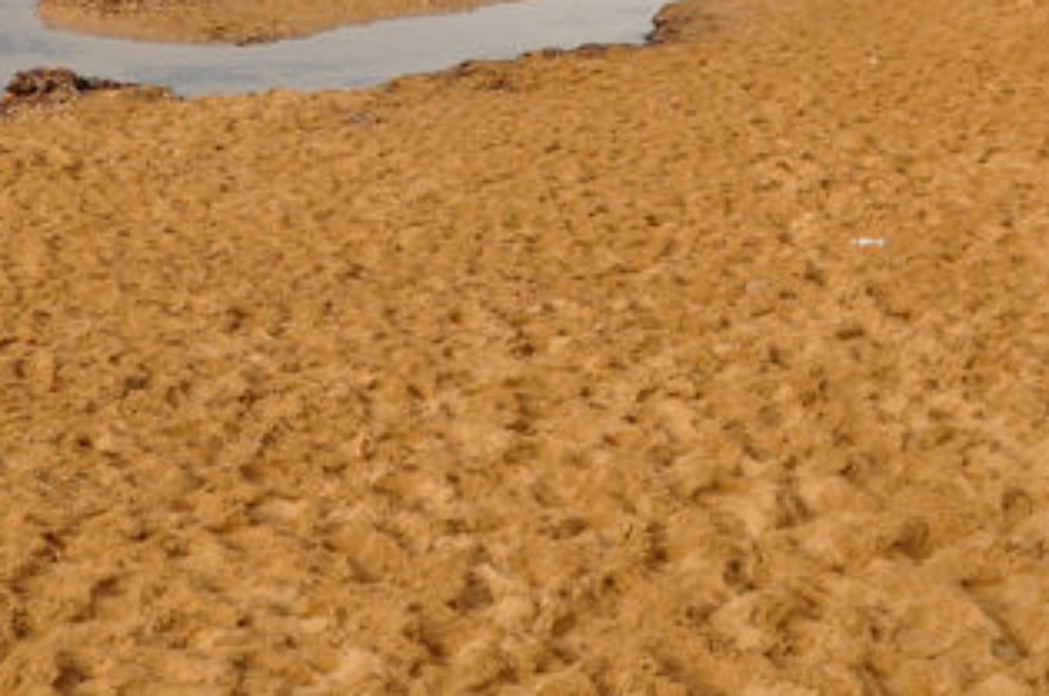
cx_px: 376
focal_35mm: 103
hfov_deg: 19.8
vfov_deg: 12.7
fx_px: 2997
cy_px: -255
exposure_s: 1/200
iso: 200
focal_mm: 18
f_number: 10
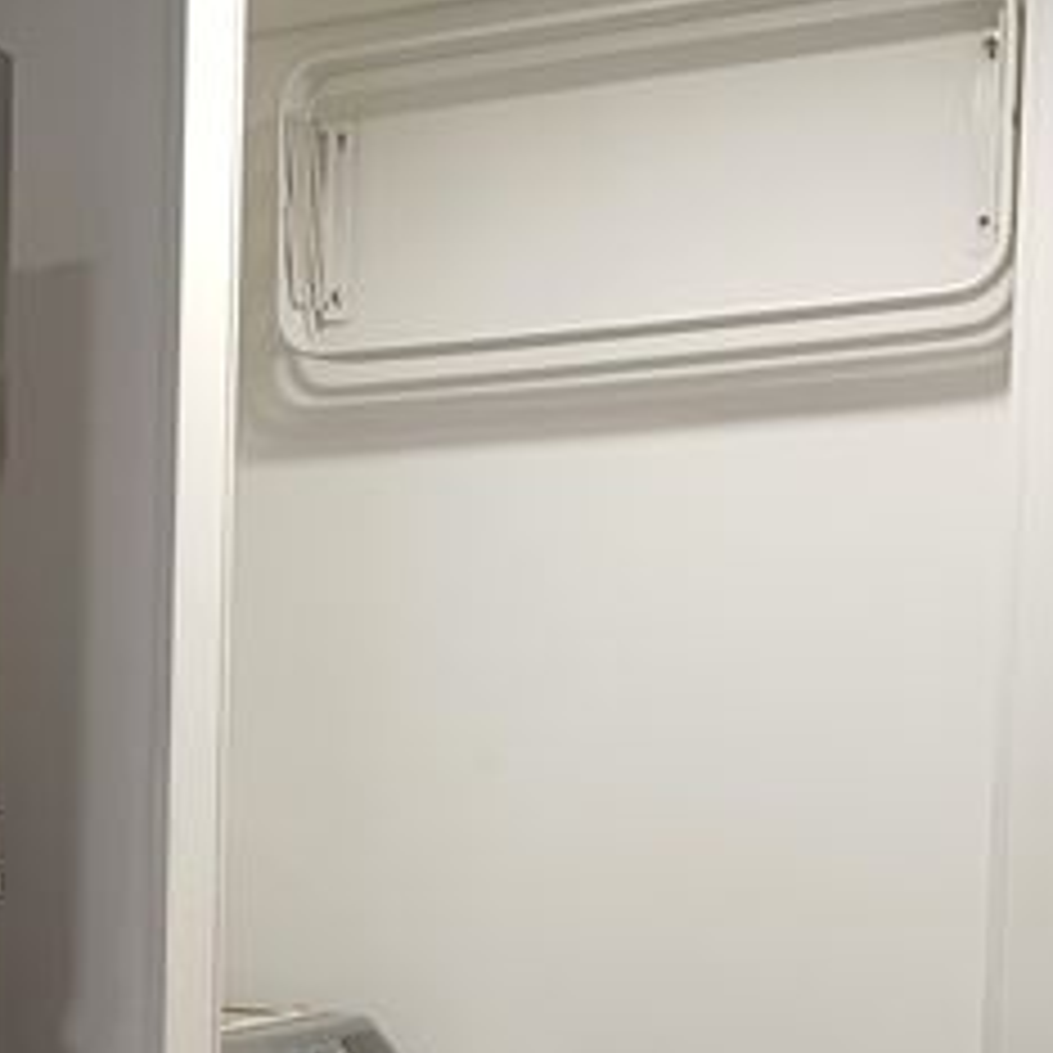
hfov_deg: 26.5
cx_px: 122
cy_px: 916
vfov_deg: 26.5
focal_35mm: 63
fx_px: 2168
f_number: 1.8
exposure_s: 1/50
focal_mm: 4.65
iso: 200
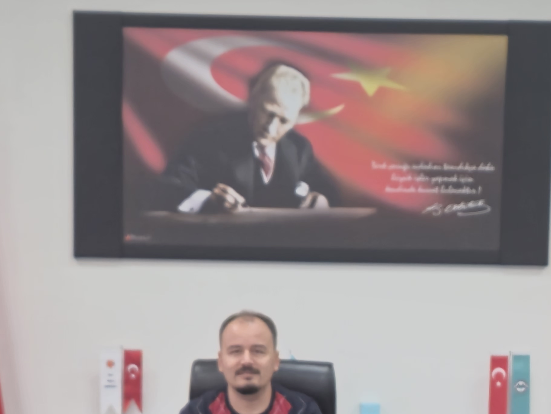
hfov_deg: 19.0
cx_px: 348
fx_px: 1640
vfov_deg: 14.0
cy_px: 481
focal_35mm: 103
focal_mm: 5.4
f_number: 1.8
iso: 40
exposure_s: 1/50
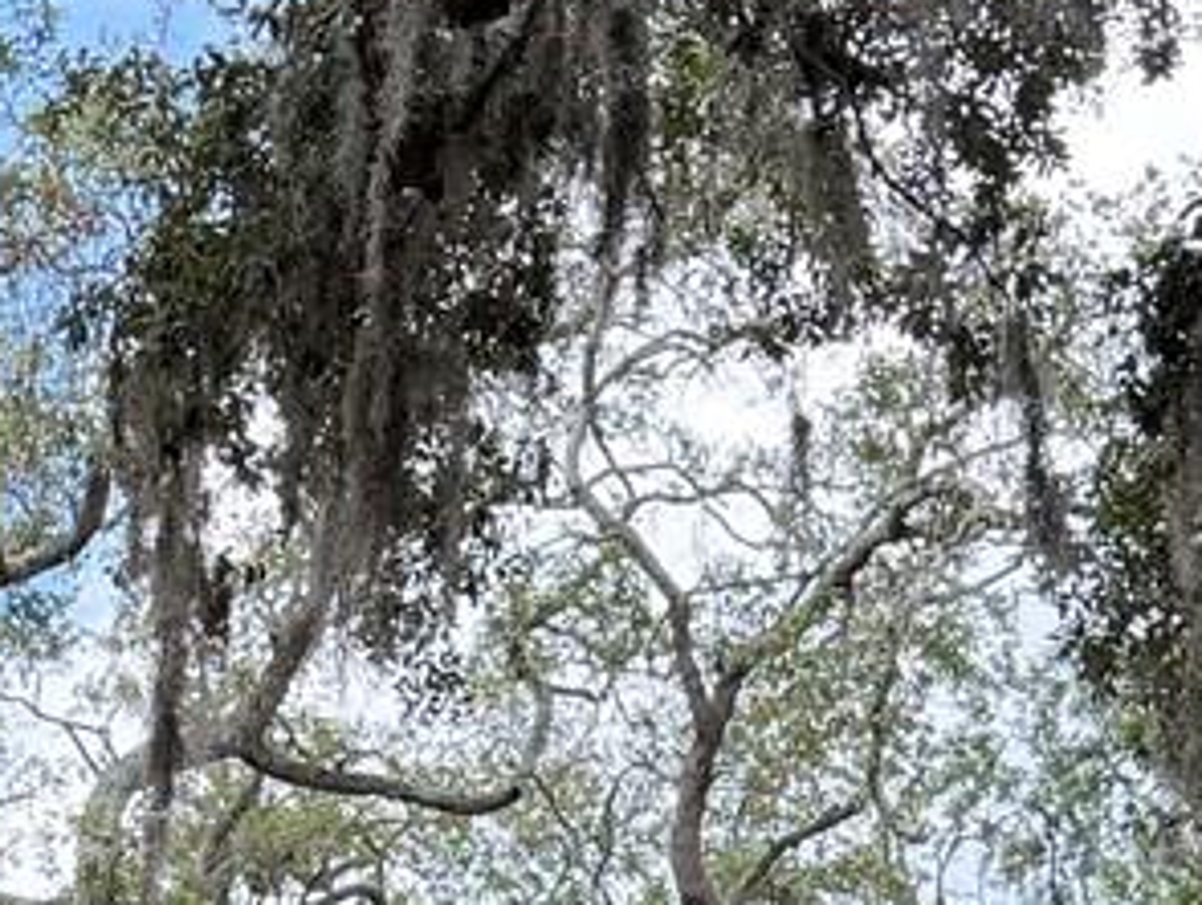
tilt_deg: +3.4
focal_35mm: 130
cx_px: -183
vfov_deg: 10.4
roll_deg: -0.1
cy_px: 1863
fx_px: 4520
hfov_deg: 14.7
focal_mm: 6.76
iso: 100
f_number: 1.78
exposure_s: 1/822
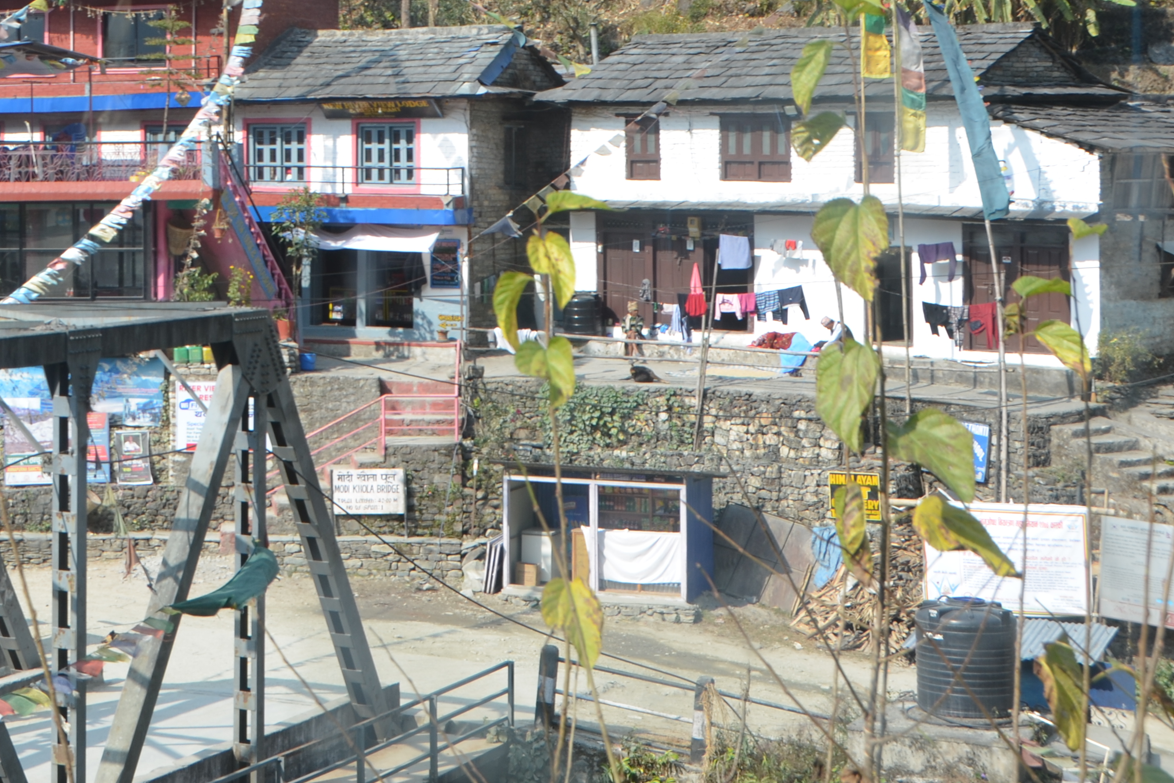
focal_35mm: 86
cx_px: 87
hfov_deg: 23.0
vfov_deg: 15.7
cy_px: 53
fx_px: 2804
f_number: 8
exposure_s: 1/125
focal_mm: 29
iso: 100
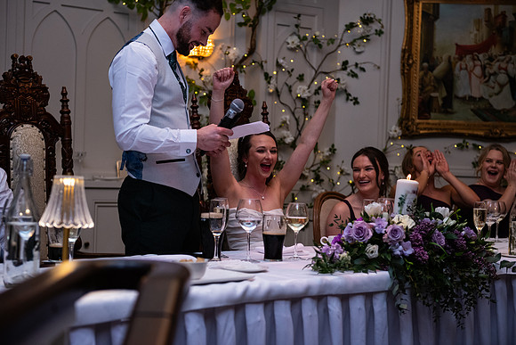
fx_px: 889
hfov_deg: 32.4
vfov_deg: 21.9
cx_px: 258
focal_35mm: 62
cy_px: 172
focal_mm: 62
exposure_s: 1/160
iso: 1000
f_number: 3.5
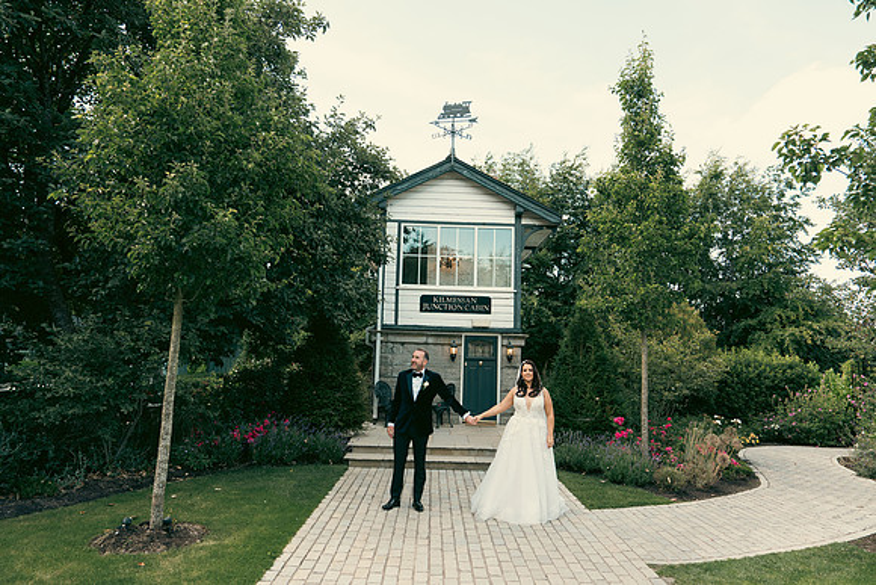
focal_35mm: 24
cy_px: 292
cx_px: 438
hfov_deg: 73.7
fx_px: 584
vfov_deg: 53.2
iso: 200
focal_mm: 24
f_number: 3.5
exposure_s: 1/500
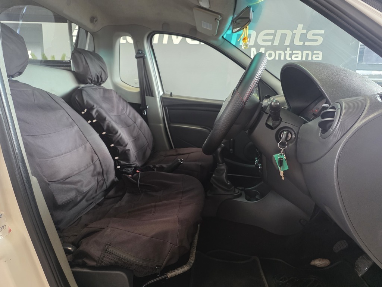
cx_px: 191
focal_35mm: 23
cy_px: 144
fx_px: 254
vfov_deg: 58.9
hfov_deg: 73.9
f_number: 1.7
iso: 800
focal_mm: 6.25
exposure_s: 1/100
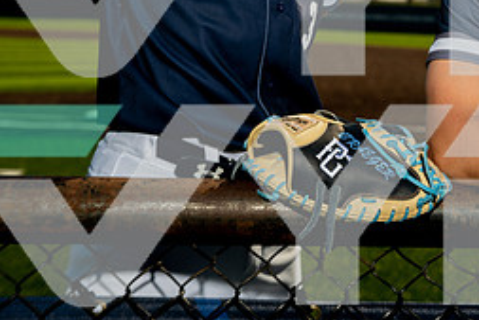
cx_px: 413
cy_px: -24
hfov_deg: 18.3
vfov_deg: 12.3
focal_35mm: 110
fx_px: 1464
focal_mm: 48
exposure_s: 1/250
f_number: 4.5
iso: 100
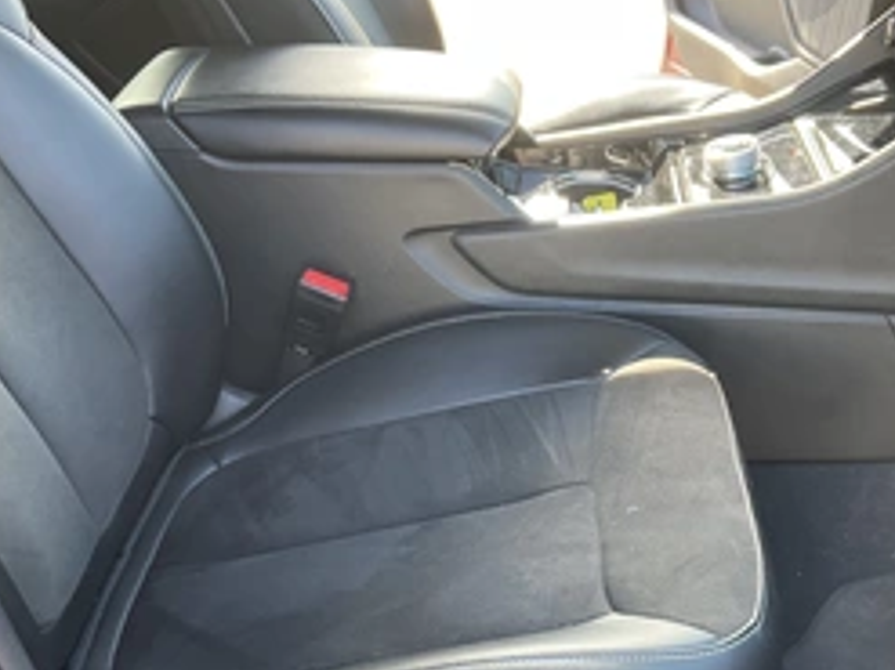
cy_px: 438
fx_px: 1215
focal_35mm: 47
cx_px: 558
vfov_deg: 30.7
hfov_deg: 40.2
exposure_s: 1/72
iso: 64
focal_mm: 3
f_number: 1.8
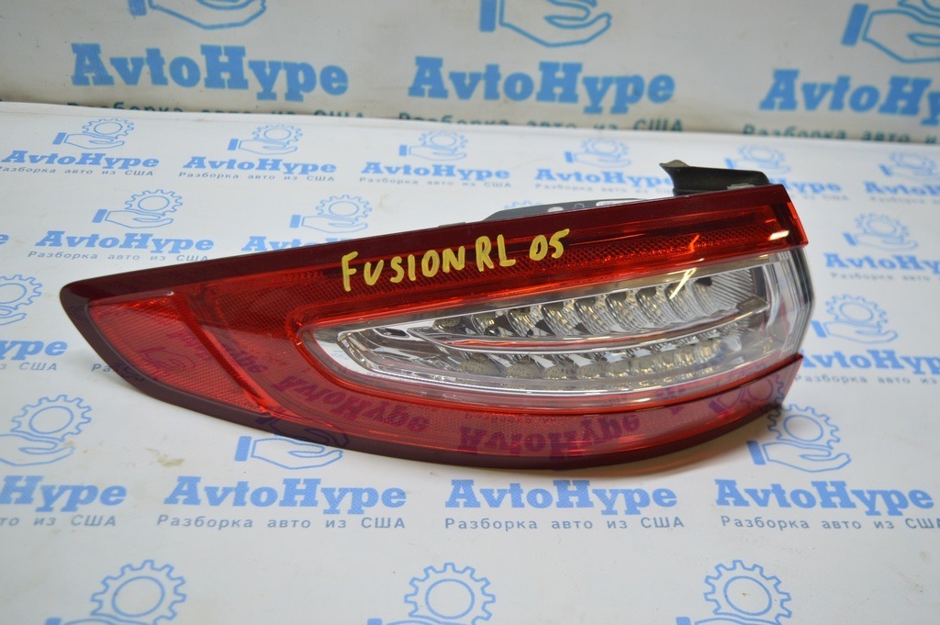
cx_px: 470
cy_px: 312
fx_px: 939
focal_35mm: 36
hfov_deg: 53.2
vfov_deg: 36.8
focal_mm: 24
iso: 400
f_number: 4
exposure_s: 1/60
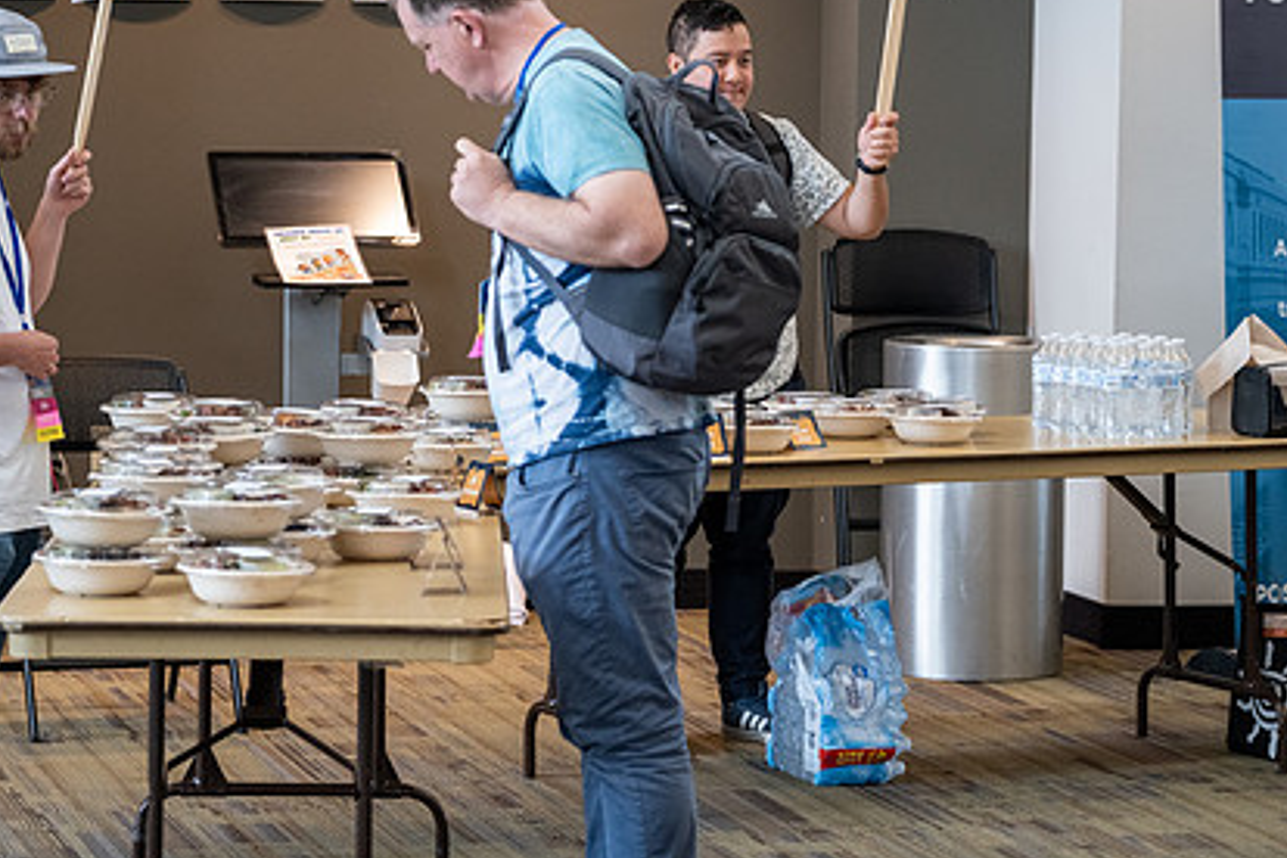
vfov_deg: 10.6
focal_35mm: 129
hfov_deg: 15.9
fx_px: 4611
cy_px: 281
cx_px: 572
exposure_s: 1/90
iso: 1000
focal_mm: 61
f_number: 2.8
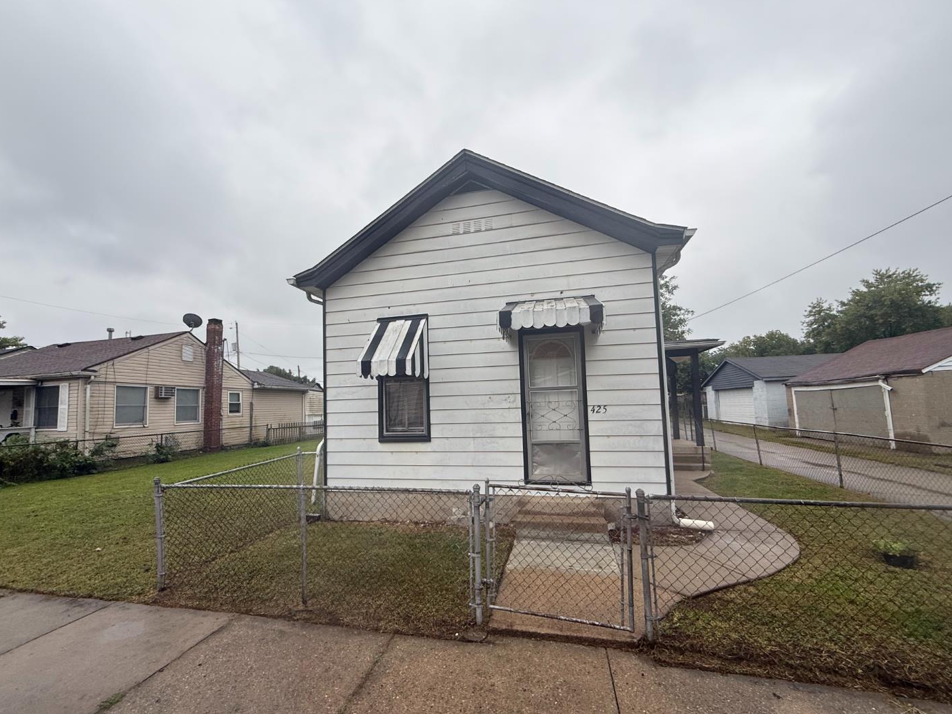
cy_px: 379
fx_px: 413
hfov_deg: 98.1
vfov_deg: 81.7
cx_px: 452
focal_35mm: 15
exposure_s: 1/99
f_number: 2.2
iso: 64
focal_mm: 2.22
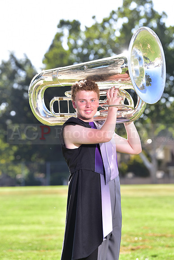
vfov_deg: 14.7
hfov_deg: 9.8
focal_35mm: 140
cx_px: 87
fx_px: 1014
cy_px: 130
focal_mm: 140
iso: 100
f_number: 4.5
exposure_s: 1/250
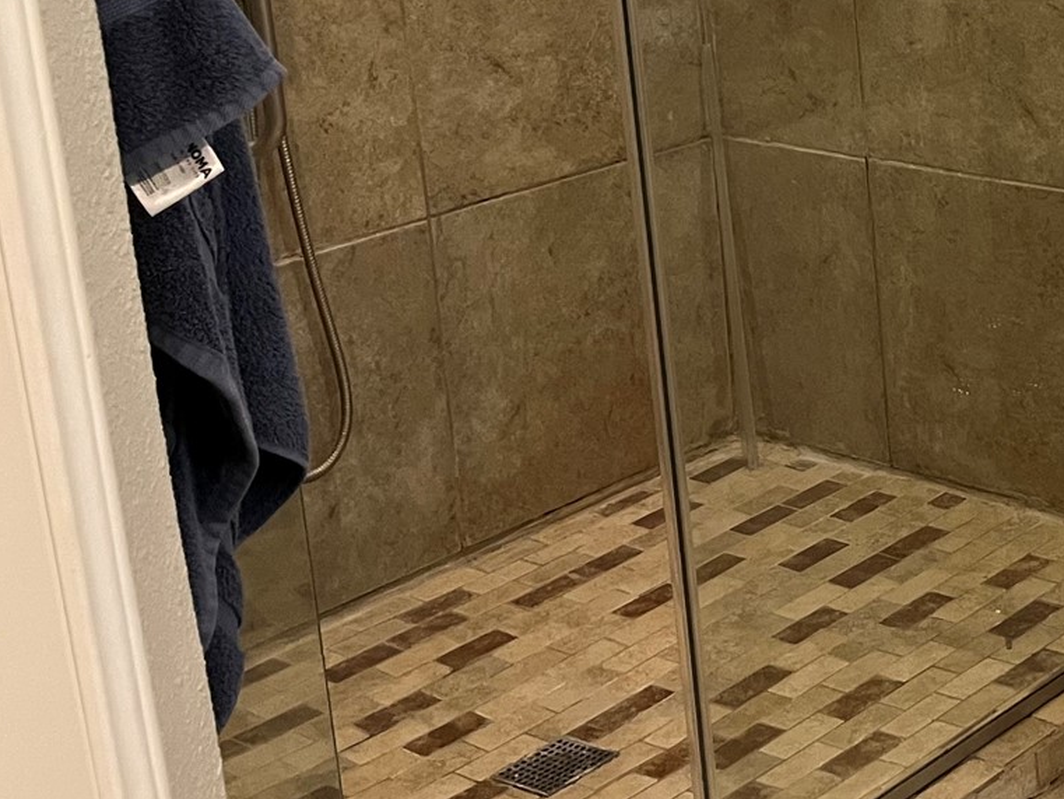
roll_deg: +2.3
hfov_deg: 24.2
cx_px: 1394
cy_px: -4
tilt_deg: -11.1
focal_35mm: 70
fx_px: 2152
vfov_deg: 20.3
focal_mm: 5.1
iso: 320
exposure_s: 1/60
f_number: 1.6
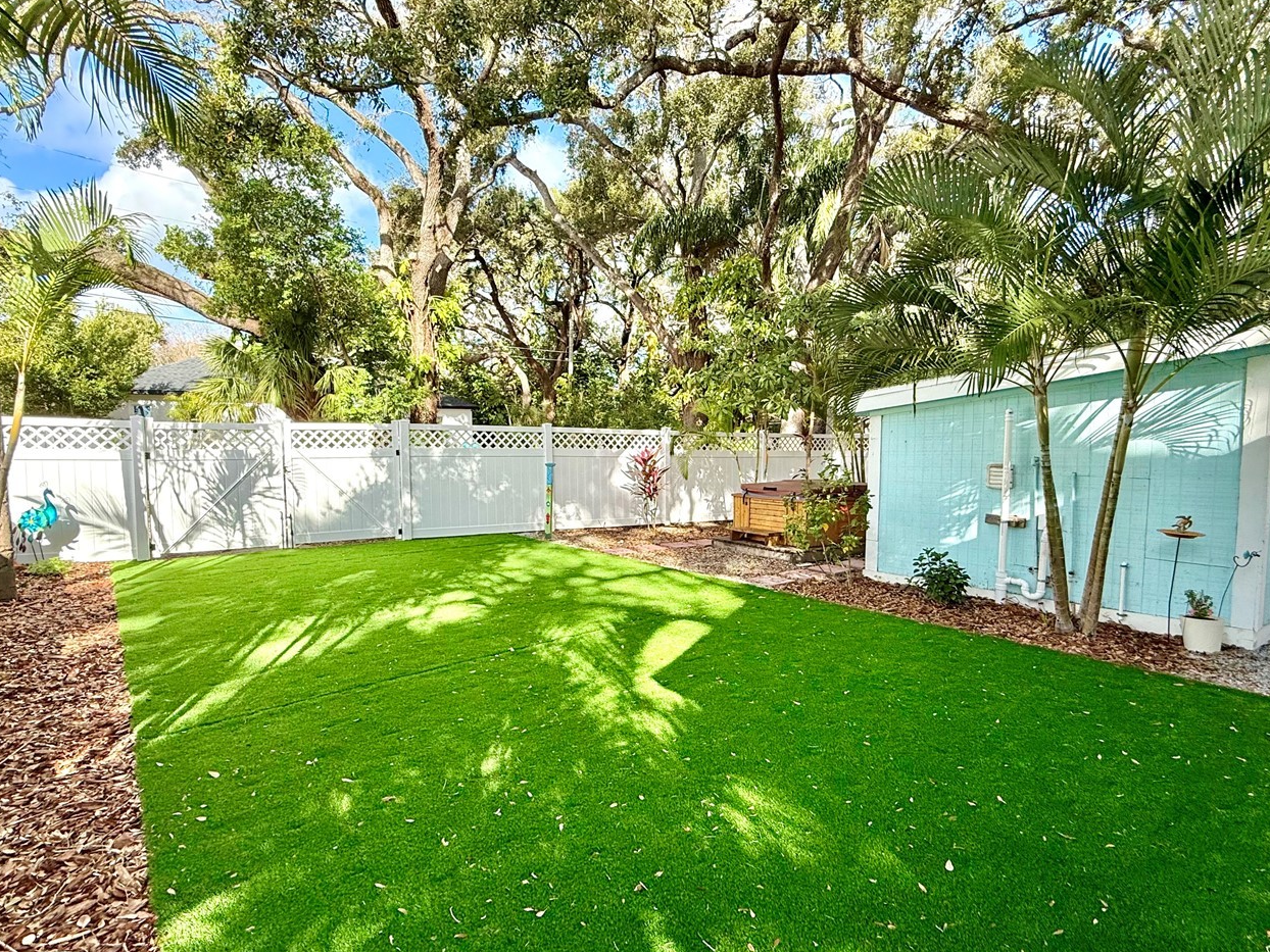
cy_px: 487
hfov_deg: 87.7
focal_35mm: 18
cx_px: 627
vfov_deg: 71.6
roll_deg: -2.2
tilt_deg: +1.3
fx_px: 660
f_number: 2.2
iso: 64
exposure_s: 1/596
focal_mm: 2.22
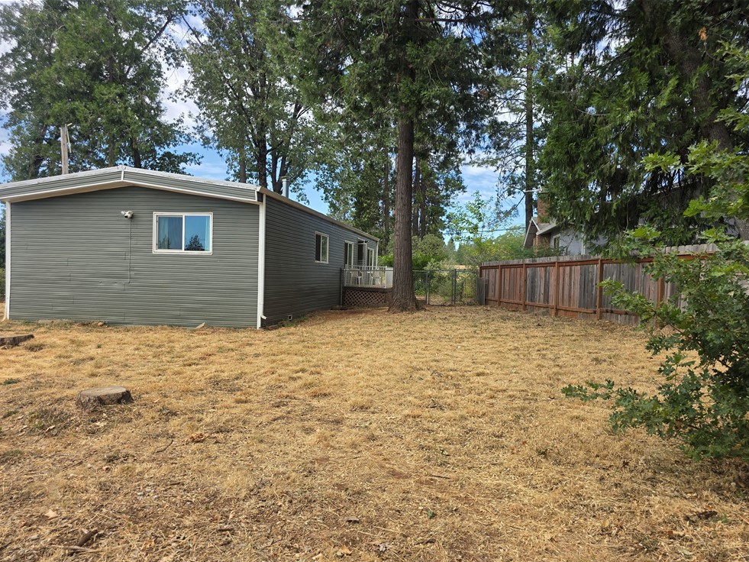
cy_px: 292
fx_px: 519
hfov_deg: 71.6
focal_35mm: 24
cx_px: 379
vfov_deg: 56.8
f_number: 1.7
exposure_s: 1/291
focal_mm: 6.3
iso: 12
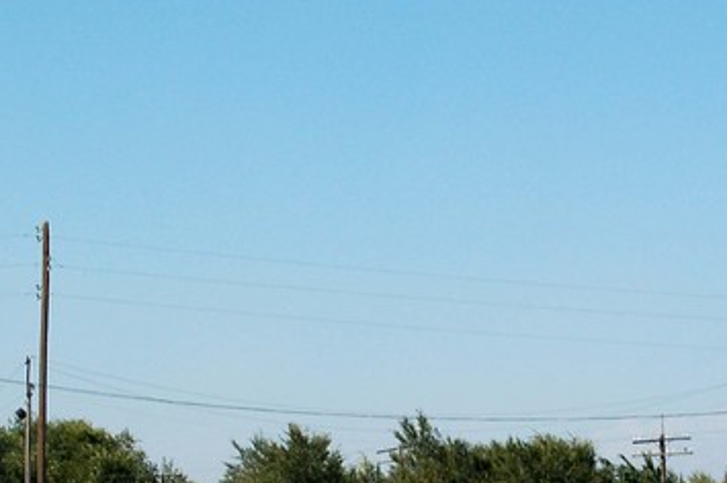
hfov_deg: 13.8
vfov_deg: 9.2
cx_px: 567
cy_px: 474
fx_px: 2986
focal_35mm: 148
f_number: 10
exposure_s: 1/400
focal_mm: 50
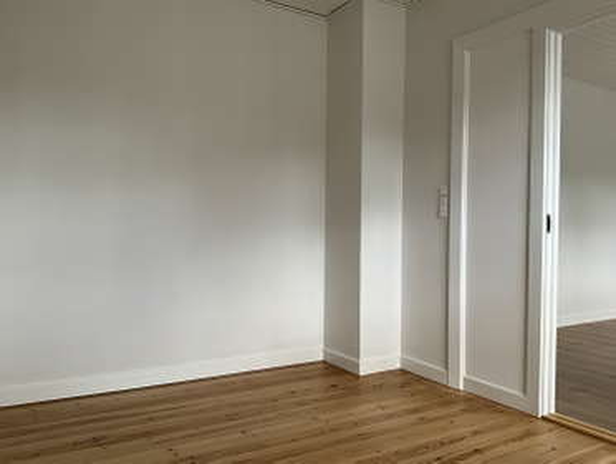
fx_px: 517
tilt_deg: -0.9
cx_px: 308
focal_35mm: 29
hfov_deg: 61.6
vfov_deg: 48.3
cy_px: 232
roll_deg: +0.1
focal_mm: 3
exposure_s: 1/122
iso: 50
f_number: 1.8
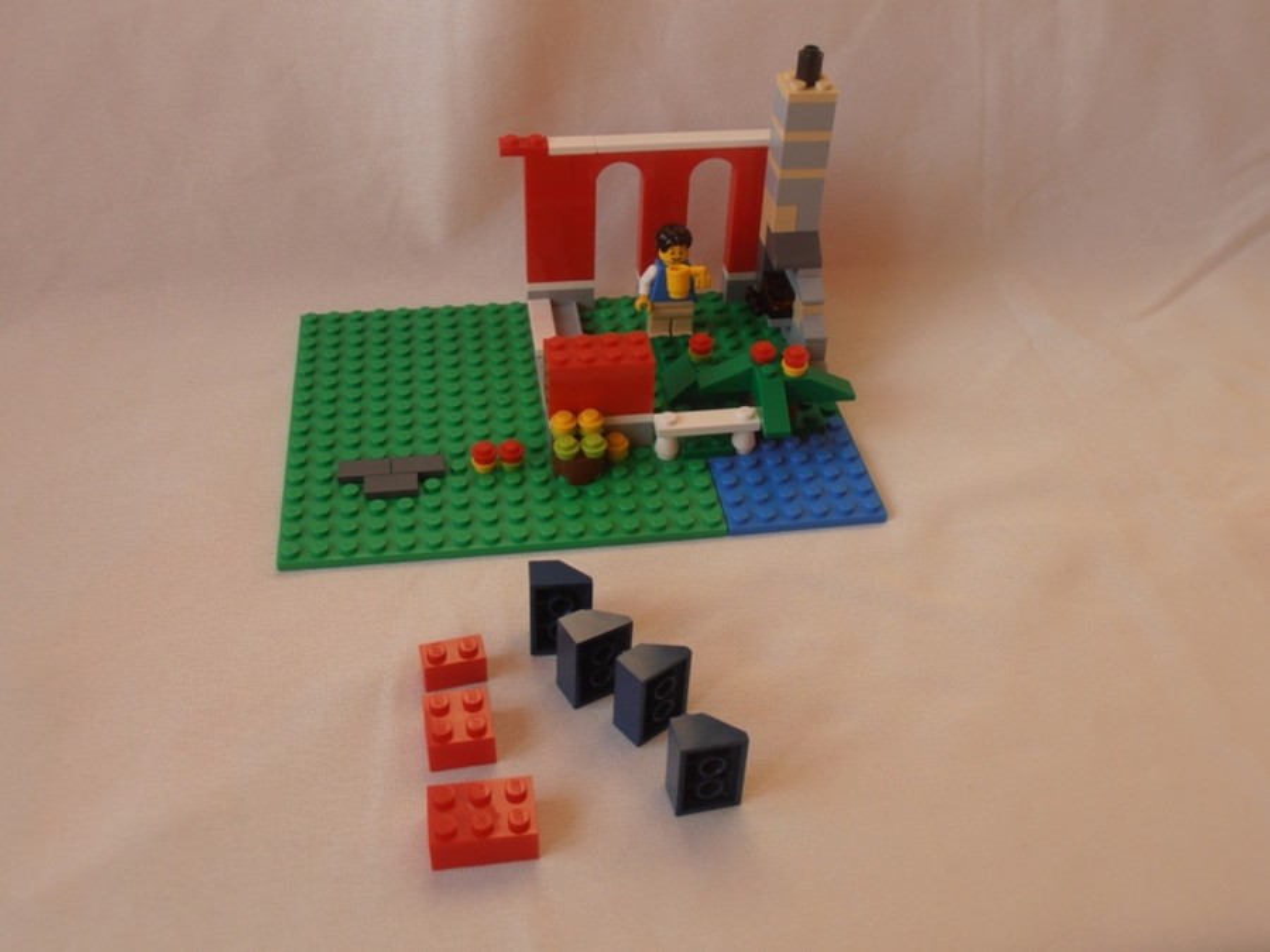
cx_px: 635
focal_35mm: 37
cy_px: 476
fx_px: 1357
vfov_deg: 38.7
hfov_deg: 50.1
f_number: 3.9
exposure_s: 1/50
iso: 80
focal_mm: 6.61
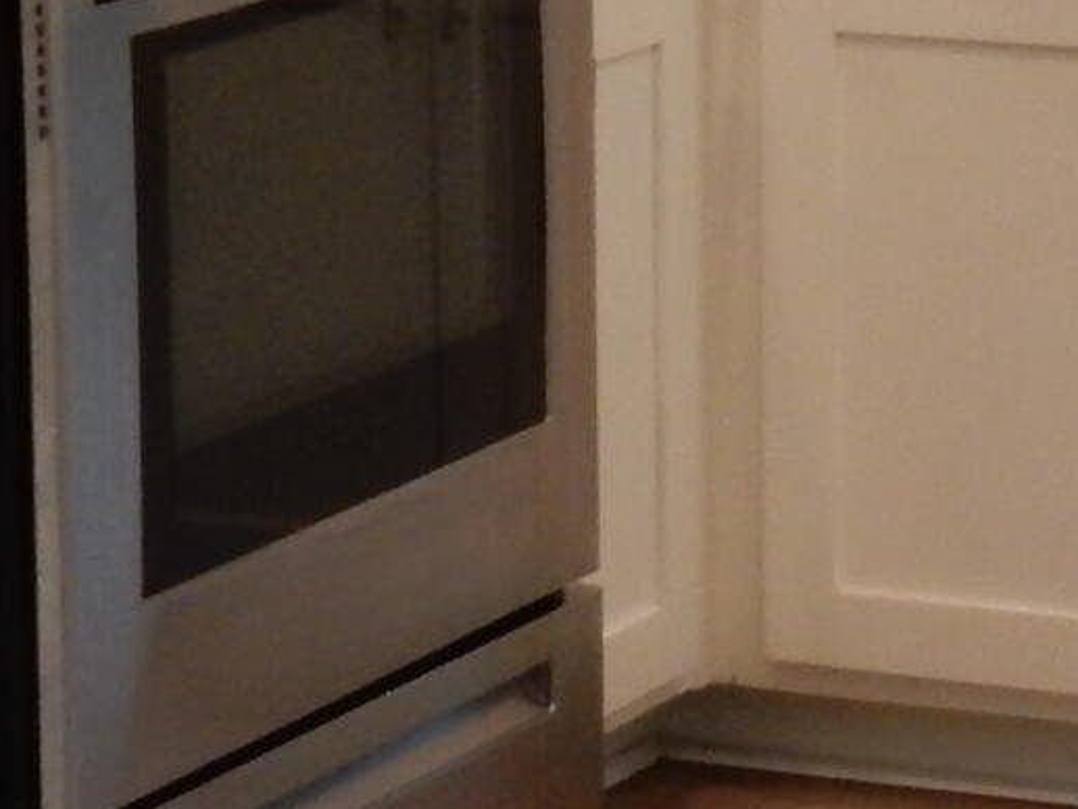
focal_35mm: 209
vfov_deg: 7.1
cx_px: 740
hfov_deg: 9.5
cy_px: -194
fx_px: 6510
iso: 180
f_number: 4
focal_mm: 6.4
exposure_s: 1/30
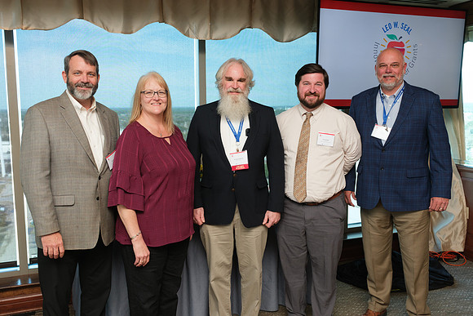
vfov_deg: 40.0
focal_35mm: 33
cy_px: 158
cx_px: 236
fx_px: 434
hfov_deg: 57.2
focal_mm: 22
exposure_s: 1/125
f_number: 4
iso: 640
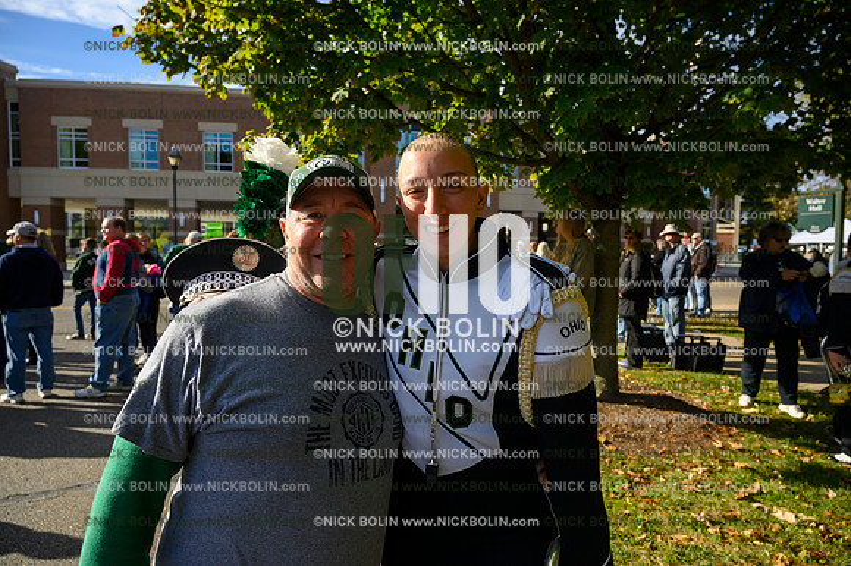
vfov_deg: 53.1
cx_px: 426
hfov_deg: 73.8
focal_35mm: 24
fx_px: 567
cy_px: 283
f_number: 5
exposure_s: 1/2000
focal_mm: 24
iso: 200
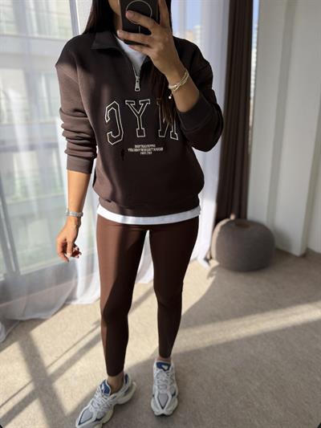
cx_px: 160
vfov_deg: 71.6
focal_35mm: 24
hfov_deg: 56.8
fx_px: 297
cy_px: 214
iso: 100
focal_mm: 6.76
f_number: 1.78
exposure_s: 1/543
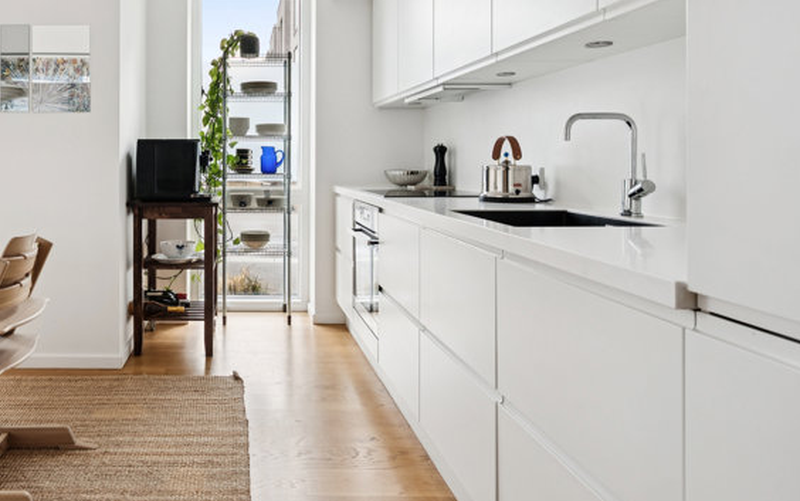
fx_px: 567
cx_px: 238
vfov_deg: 46.8
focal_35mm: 26
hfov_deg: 67.5
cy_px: 163
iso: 400
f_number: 7.1
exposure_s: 1/40
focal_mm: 18
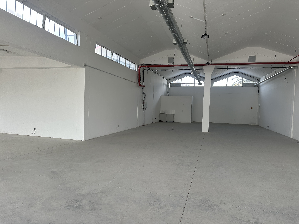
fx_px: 207
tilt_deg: -2.1
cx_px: 150
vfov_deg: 56.8
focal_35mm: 24
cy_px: 112
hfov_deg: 71.6
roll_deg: -1.5
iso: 80
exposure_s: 1/392
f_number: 1.78
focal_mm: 6.86
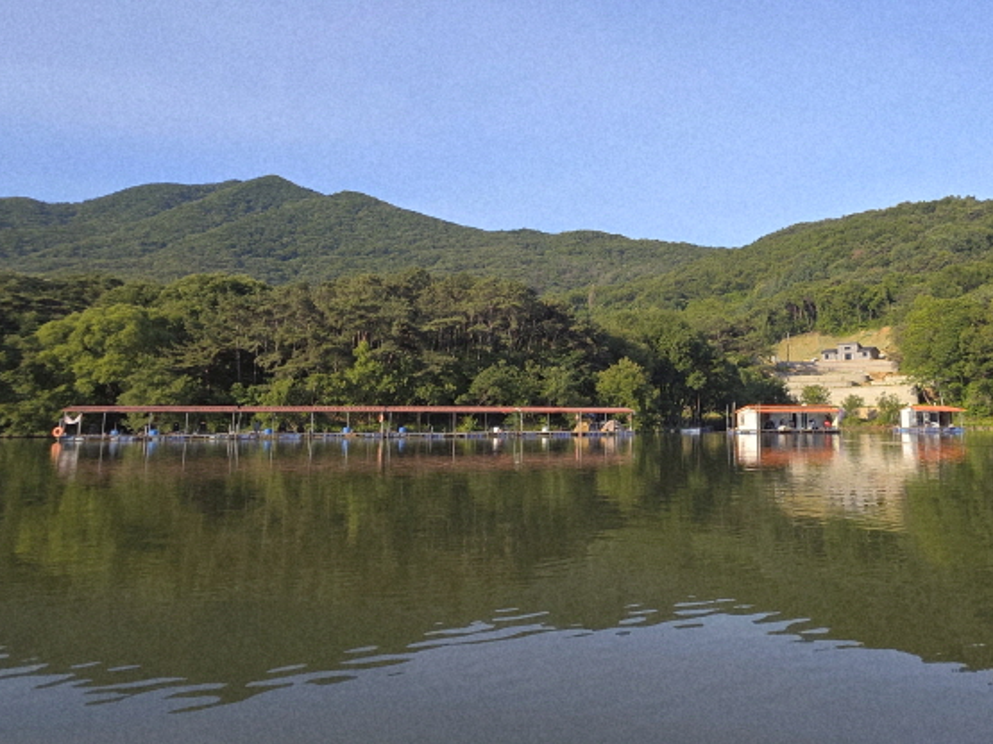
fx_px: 688
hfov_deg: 69.6
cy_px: 329
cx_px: 660
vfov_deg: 56.7
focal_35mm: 24
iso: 40
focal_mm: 2.2
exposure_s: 1/1123
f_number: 1.9
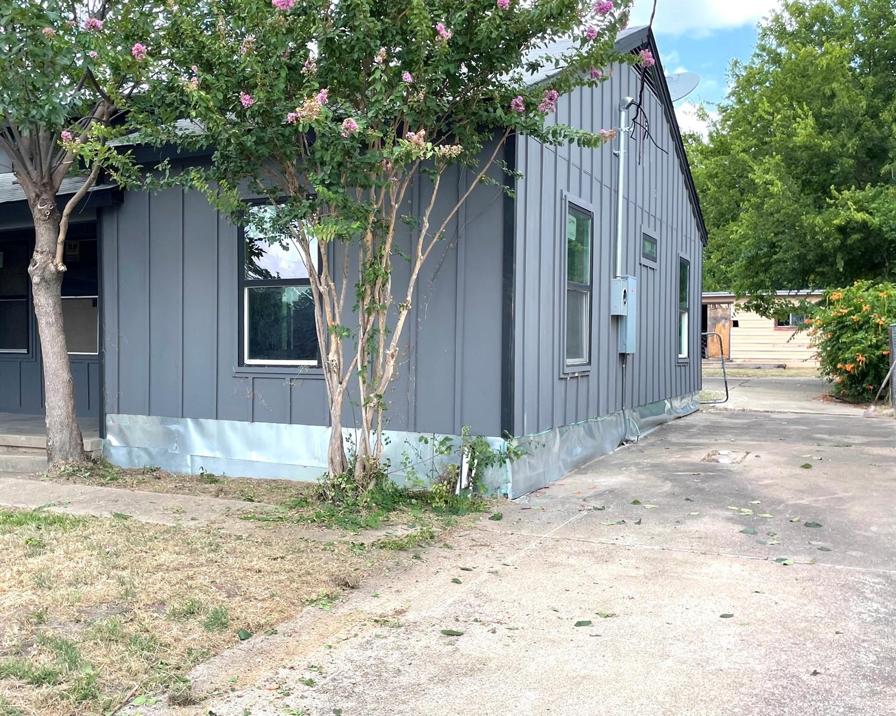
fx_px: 902
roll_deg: -0.1
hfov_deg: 52.5
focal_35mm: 34
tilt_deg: -2.2
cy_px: 388
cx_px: 359
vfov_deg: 43.3
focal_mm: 4.2
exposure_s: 1/749
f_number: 1.6
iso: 32
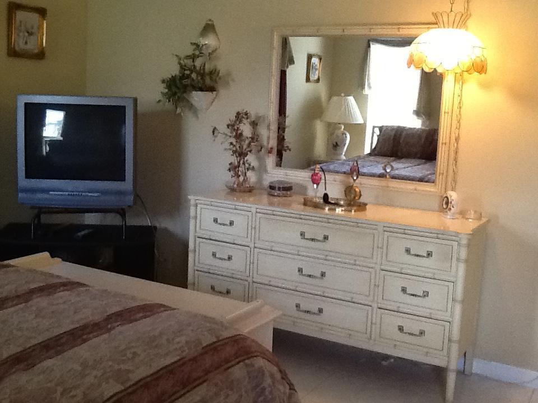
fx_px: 684
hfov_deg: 42.9
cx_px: 269
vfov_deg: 32.9
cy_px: 202
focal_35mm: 44
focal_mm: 2.03
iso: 250
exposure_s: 1/33
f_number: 2.4
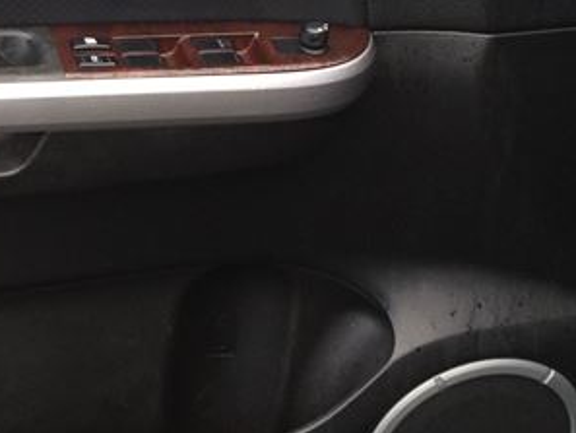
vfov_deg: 18.9
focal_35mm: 78
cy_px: 194
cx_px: 35
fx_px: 1298
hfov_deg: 24.2
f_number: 2.2
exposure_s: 1/30
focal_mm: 4.15
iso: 64
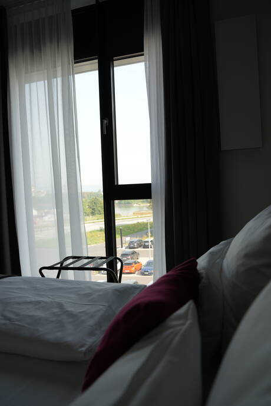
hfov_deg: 46.4
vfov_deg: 65.5
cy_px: 203
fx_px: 316
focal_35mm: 28
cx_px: 136
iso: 100
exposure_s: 1/100
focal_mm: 28
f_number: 5
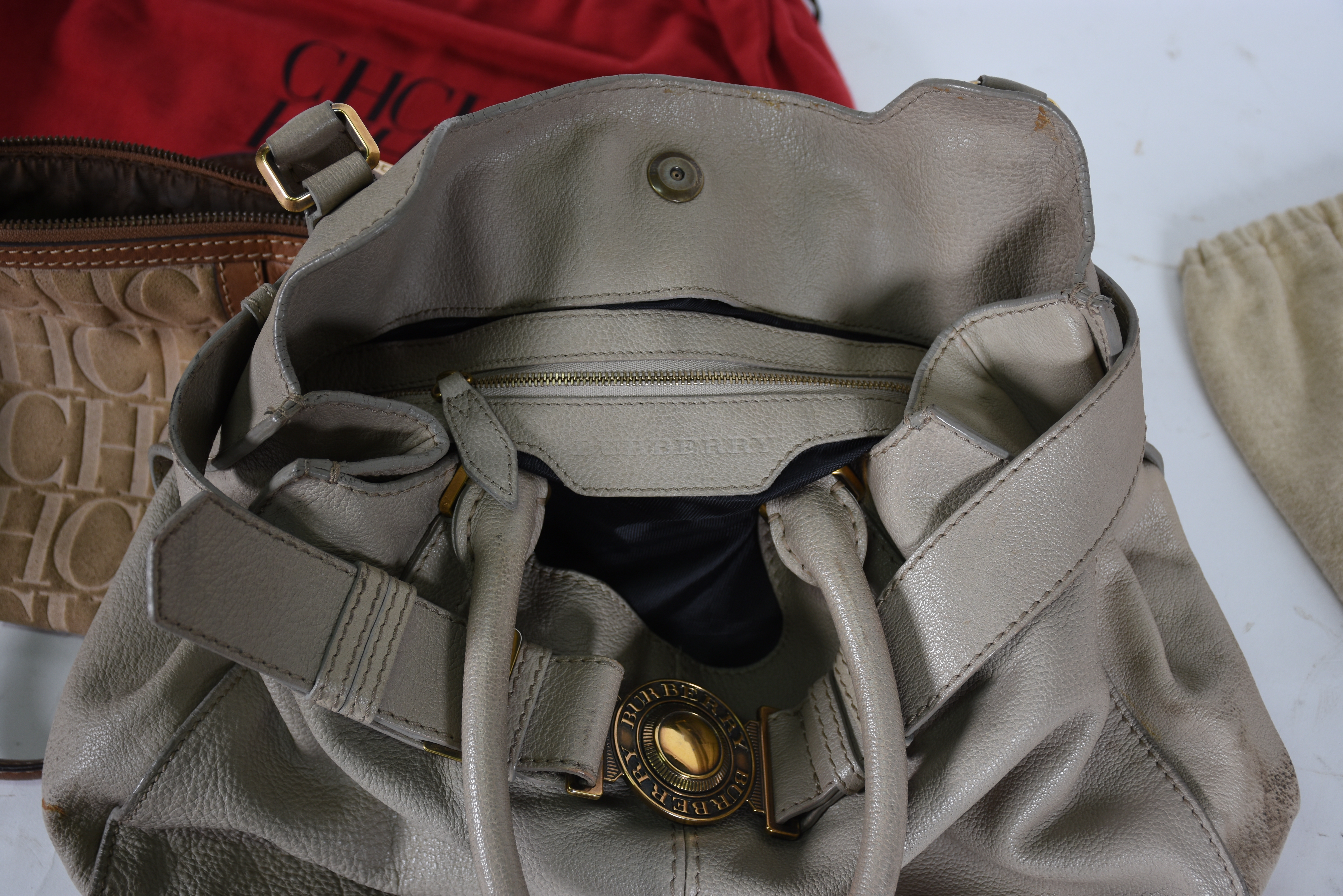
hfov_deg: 38.9
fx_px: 1902
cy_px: 448
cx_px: 672
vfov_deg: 26.5
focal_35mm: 51
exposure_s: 1/60
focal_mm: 34
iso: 200
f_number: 5
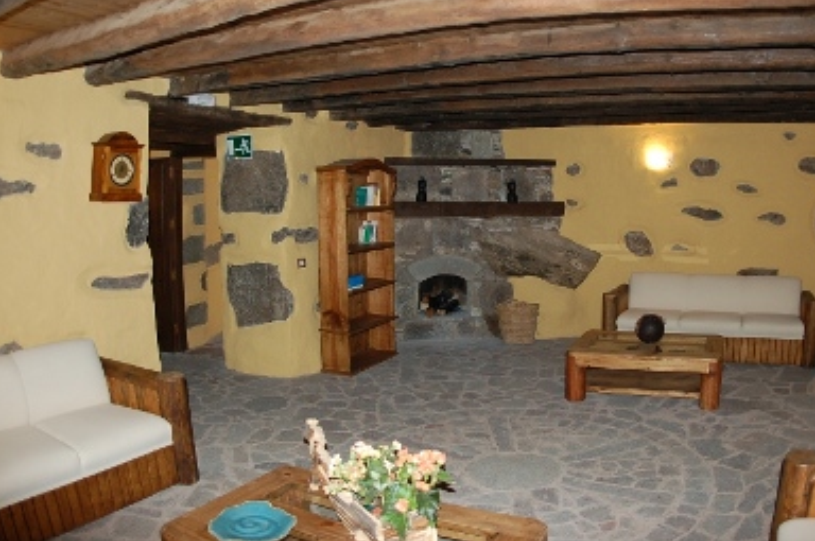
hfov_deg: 65.2
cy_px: 230
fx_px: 633
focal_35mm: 28
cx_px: 467
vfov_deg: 46.1
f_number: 2.8
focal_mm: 16
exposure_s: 1/60
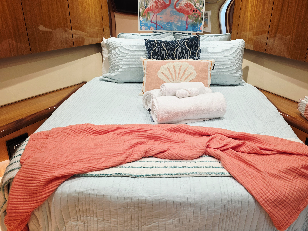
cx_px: 178
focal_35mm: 28
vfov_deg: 49.7
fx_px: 249
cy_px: 114
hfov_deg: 63.1
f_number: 1.7
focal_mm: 6.3
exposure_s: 1/50.8
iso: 100
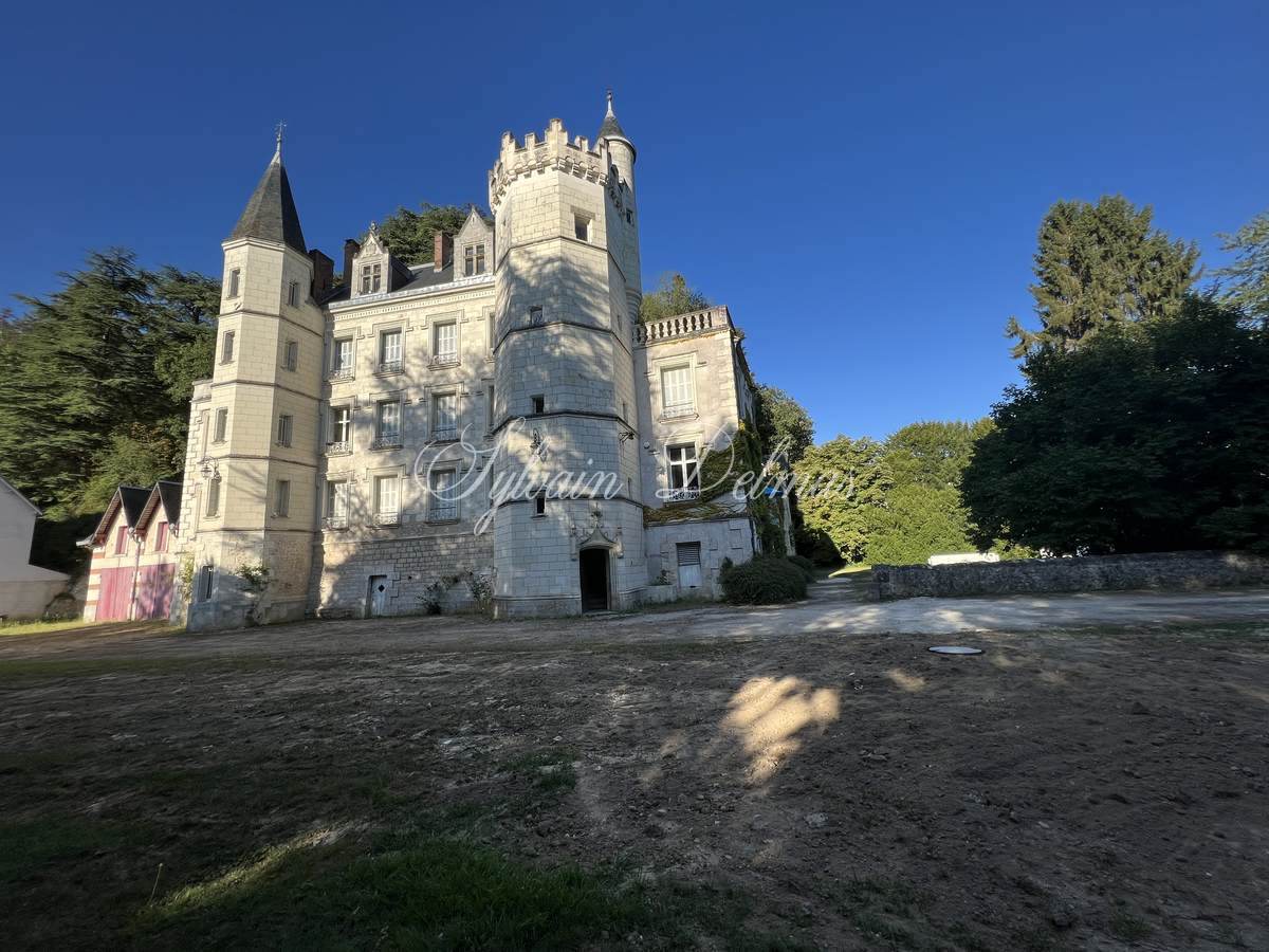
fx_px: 477
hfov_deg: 106.2
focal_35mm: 13
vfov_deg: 89.9
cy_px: 476
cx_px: 634
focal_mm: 1.57
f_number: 1.8
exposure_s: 1/847
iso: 32
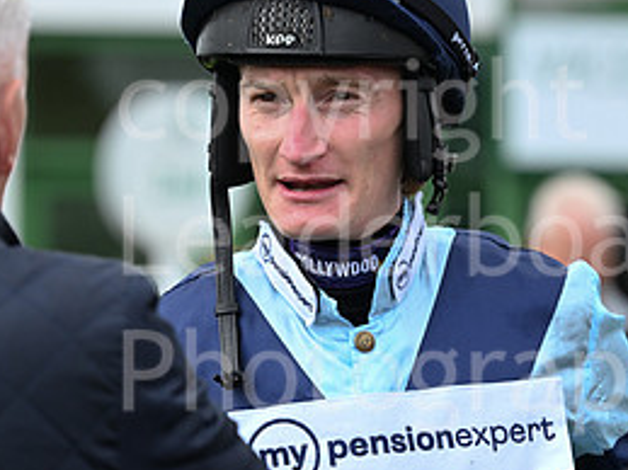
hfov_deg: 4.6
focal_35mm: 431
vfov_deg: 3.4
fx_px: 7816
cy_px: 258
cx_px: 436
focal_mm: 200
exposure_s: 1/1250
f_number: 5.6
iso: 800
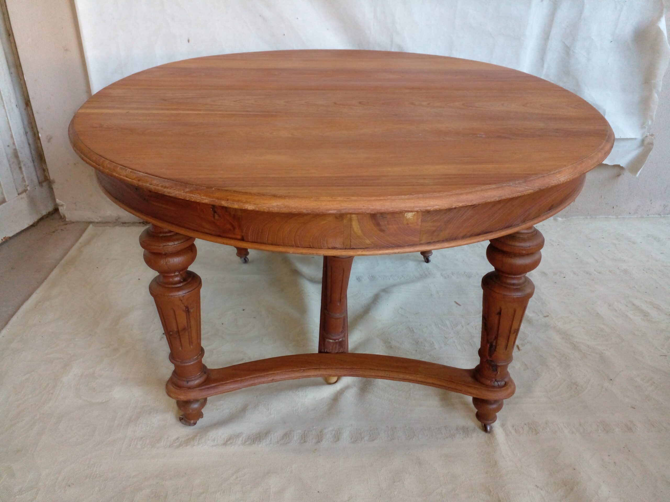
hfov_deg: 65.3
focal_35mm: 27
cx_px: 335
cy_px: 251
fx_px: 523
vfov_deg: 51.4
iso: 200
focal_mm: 3.6
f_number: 1.9
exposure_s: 1/50
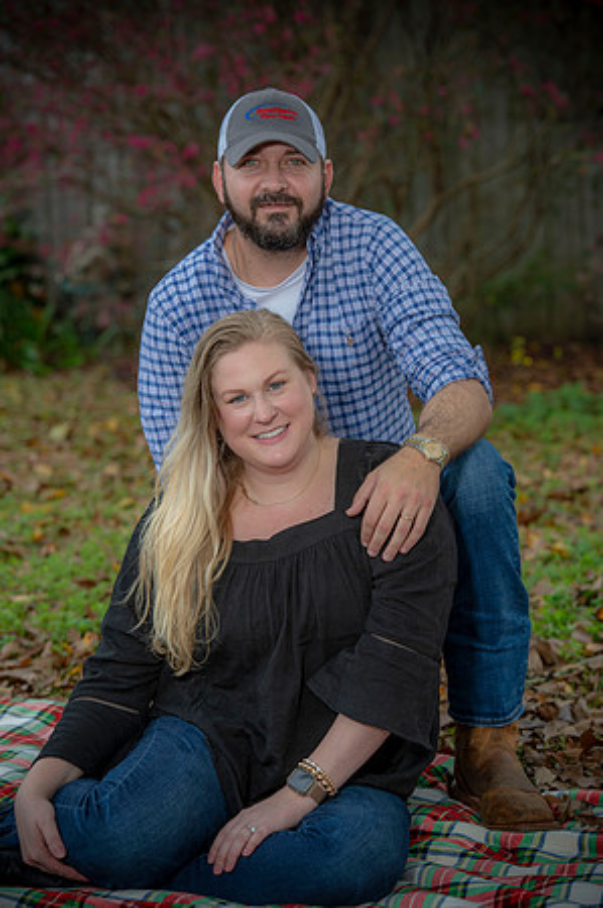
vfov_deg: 16.8
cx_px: 302
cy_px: 454
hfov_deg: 11.2
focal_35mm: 122
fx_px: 3072
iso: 160
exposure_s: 1/200
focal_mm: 122
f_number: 5
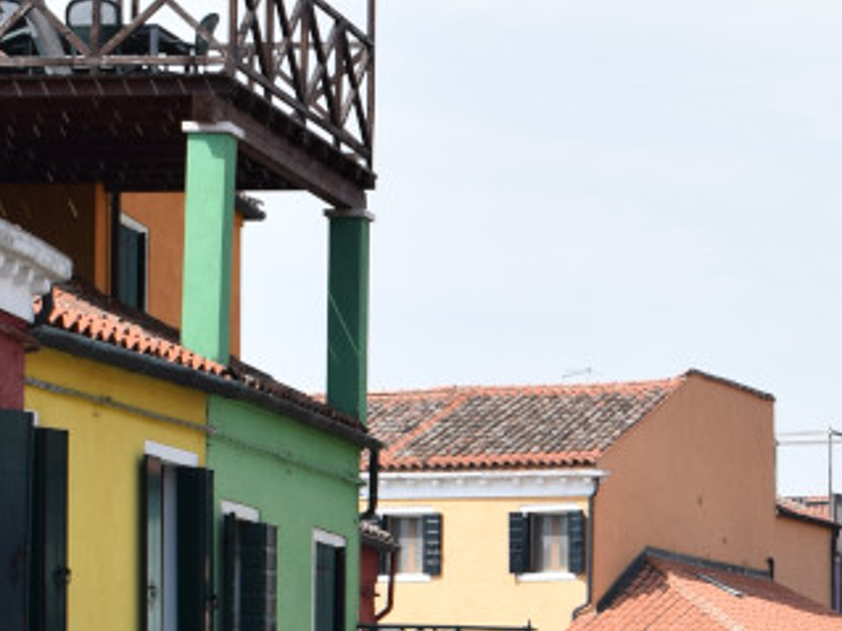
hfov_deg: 11.9
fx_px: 3963
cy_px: 797
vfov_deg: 9.0
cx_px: 1029
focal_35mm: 163
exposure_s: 1/400
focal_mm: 30
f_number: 10
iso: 200
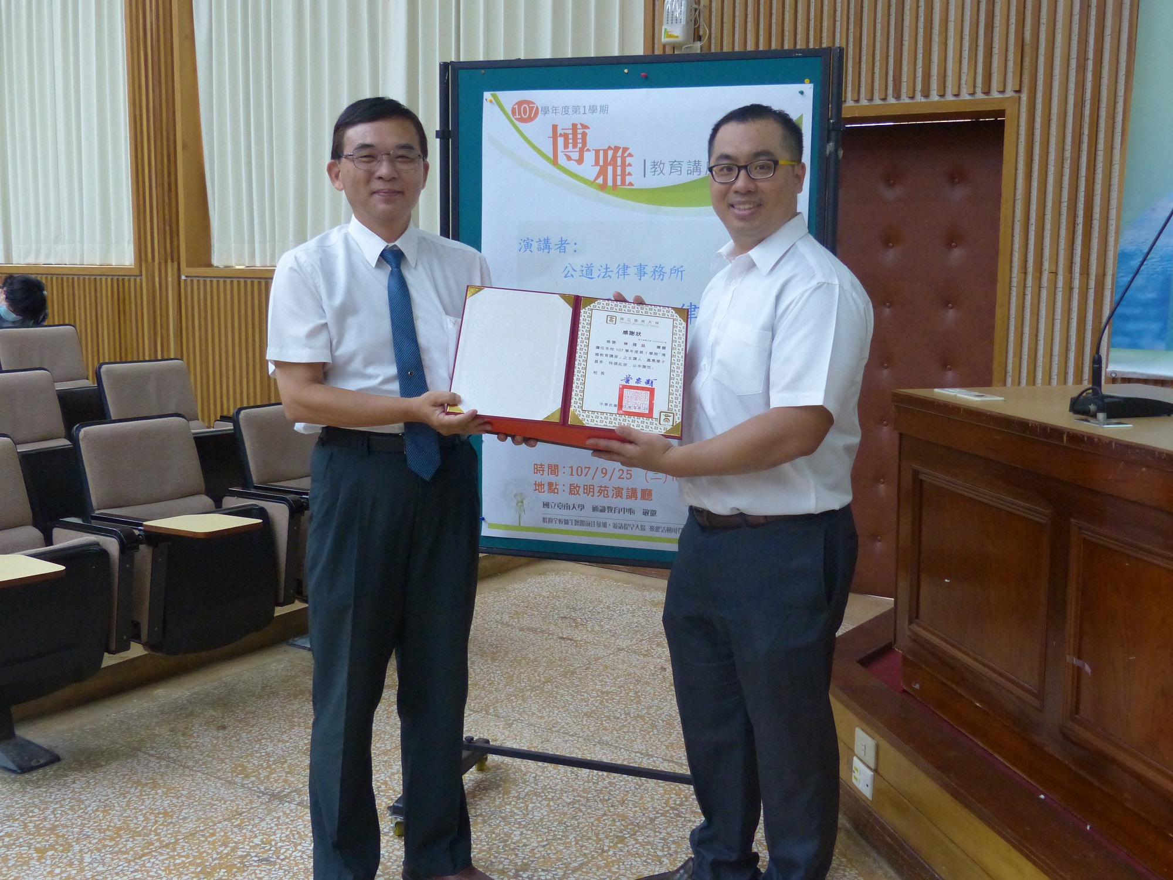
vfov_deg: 37.7
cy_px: 440
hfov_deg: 49.0
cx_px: 586
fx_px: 1288
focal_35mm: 38
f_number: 2.8
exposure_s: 1/60
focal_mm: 6.8
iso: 400
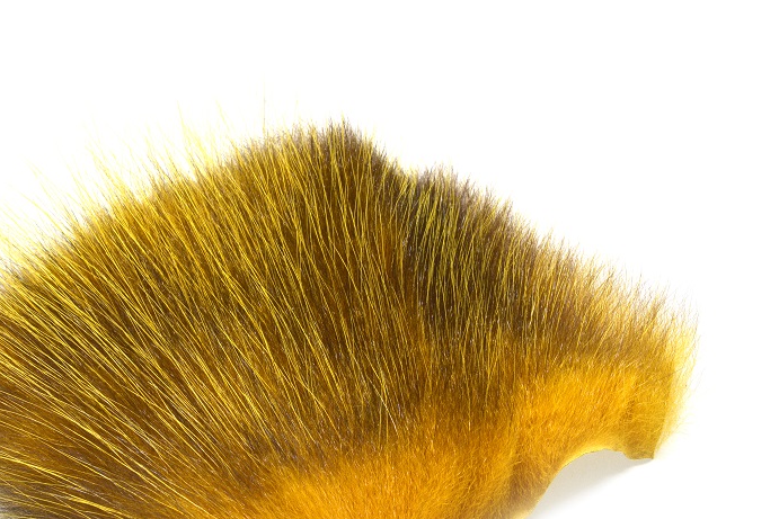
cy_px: 296
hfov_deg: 13.5
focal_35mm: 152
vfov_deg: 9.0
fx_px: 3290
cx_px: 251
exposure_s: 1/10
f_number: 16
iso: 100
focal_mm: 105
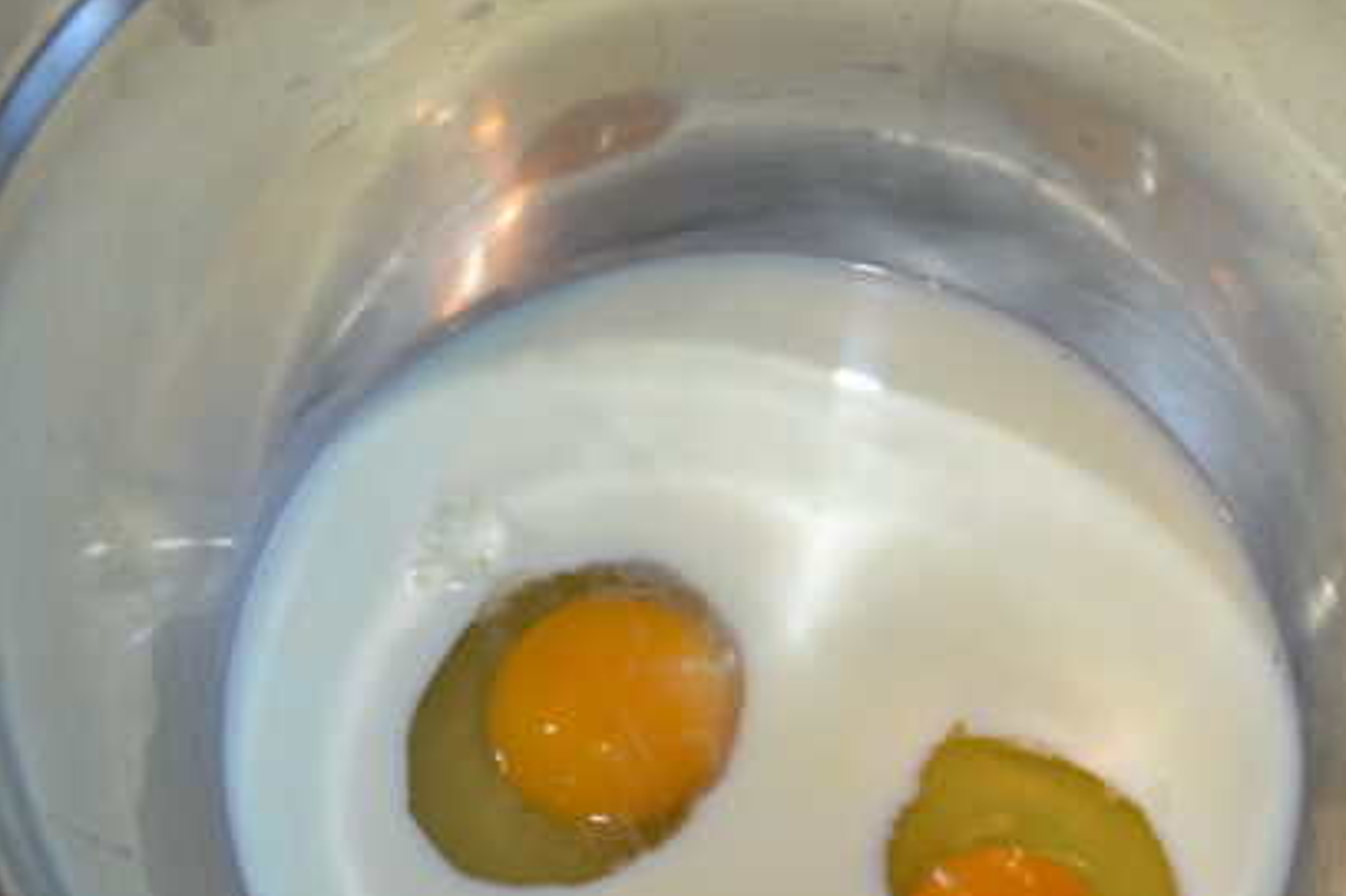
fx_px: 2504
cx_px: 728
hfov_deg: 30.1
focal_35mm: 67
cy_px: 683
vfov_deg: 20.1
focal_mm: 26
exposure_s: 1/60
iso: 560
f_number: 4.2
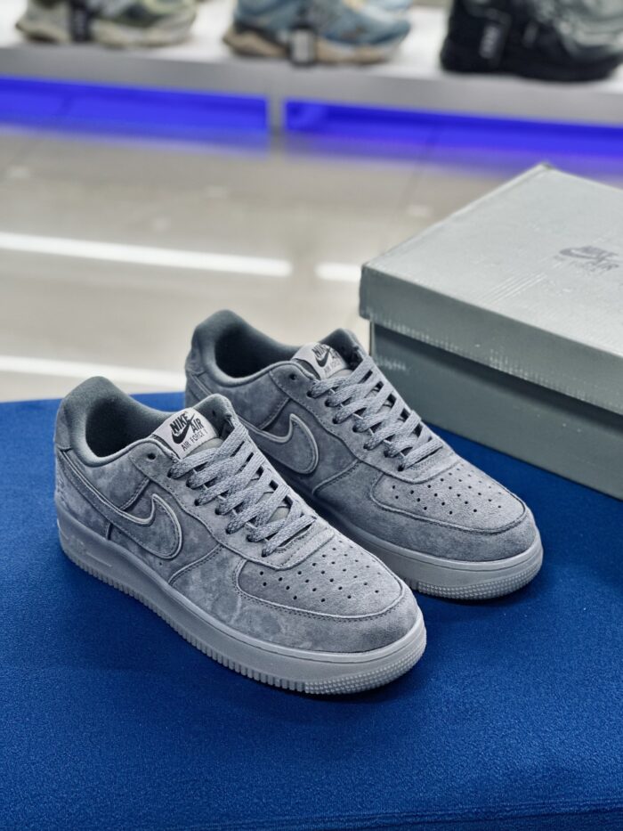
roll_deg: -0.1
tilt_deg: -29.4
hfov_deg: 19.1
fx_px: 1847
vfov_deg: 25.3
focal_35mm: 77
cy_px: 416
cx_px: 312
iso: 200
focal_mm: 9
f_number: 2.8
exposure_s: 1/100
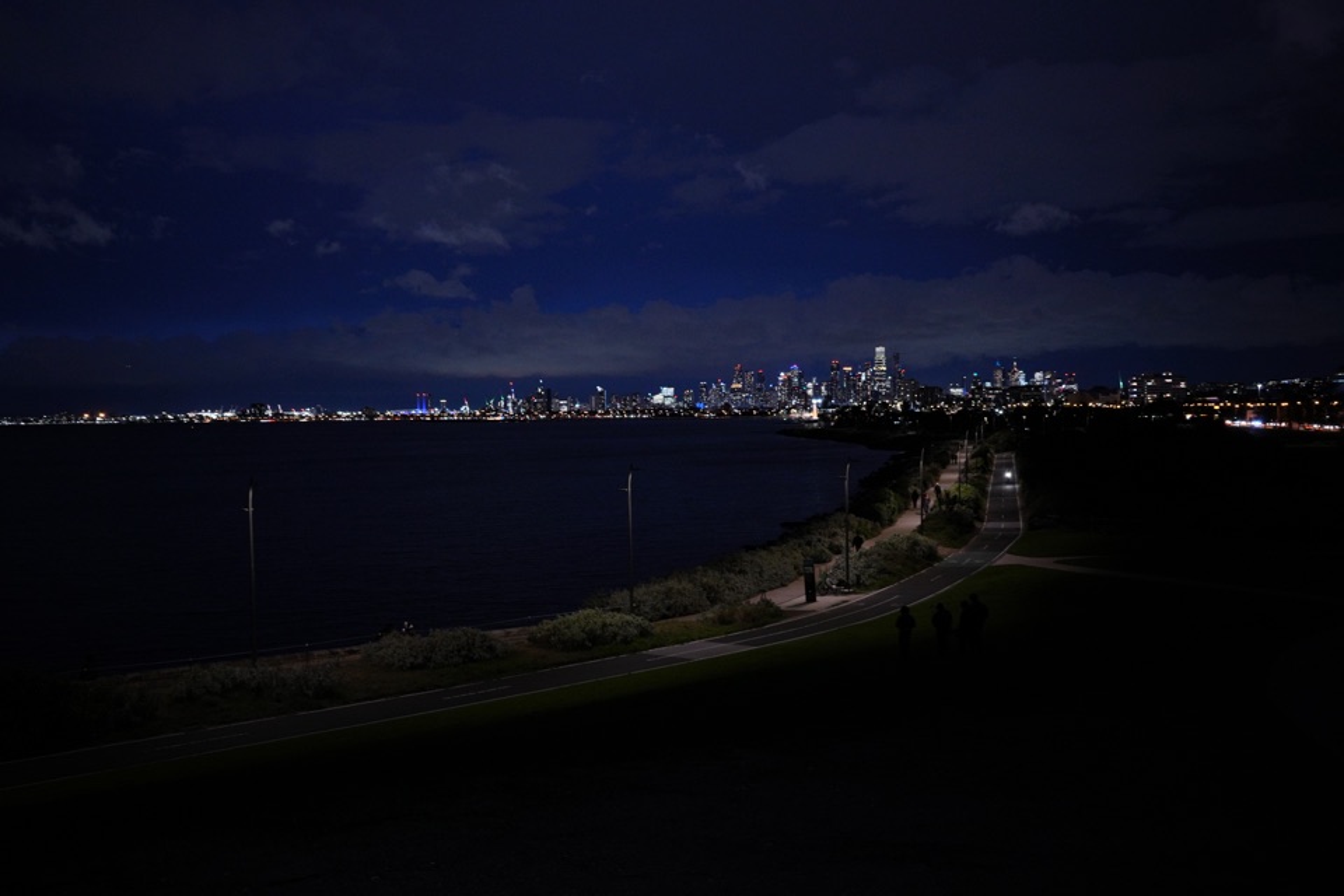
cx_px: 672
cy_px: 448
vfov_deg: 37.9
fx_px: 1307
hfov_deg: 54.4
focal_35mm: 35
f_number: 4
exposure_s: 1/13
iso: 800
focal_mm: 35
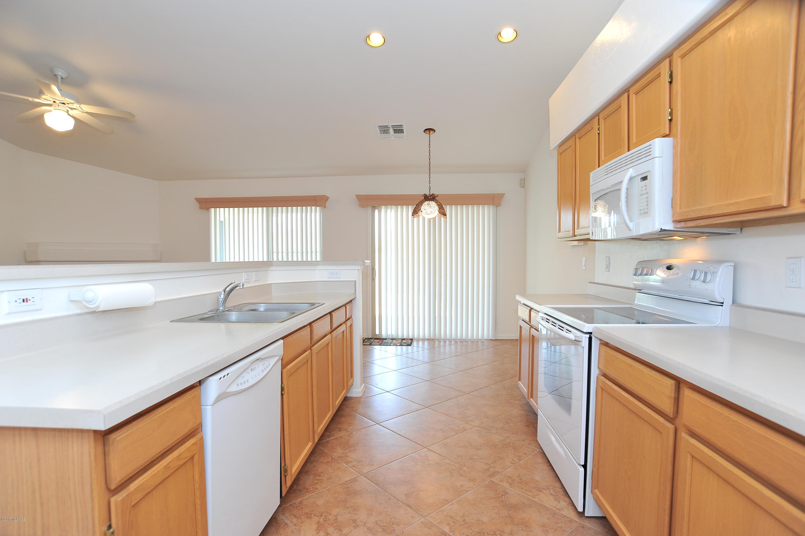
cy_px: 268
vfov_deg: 67.3
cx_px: 402
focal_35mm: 18
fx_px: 402
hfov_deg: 90.0
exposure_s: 1/30
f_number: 6.3
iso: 640
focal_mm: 18
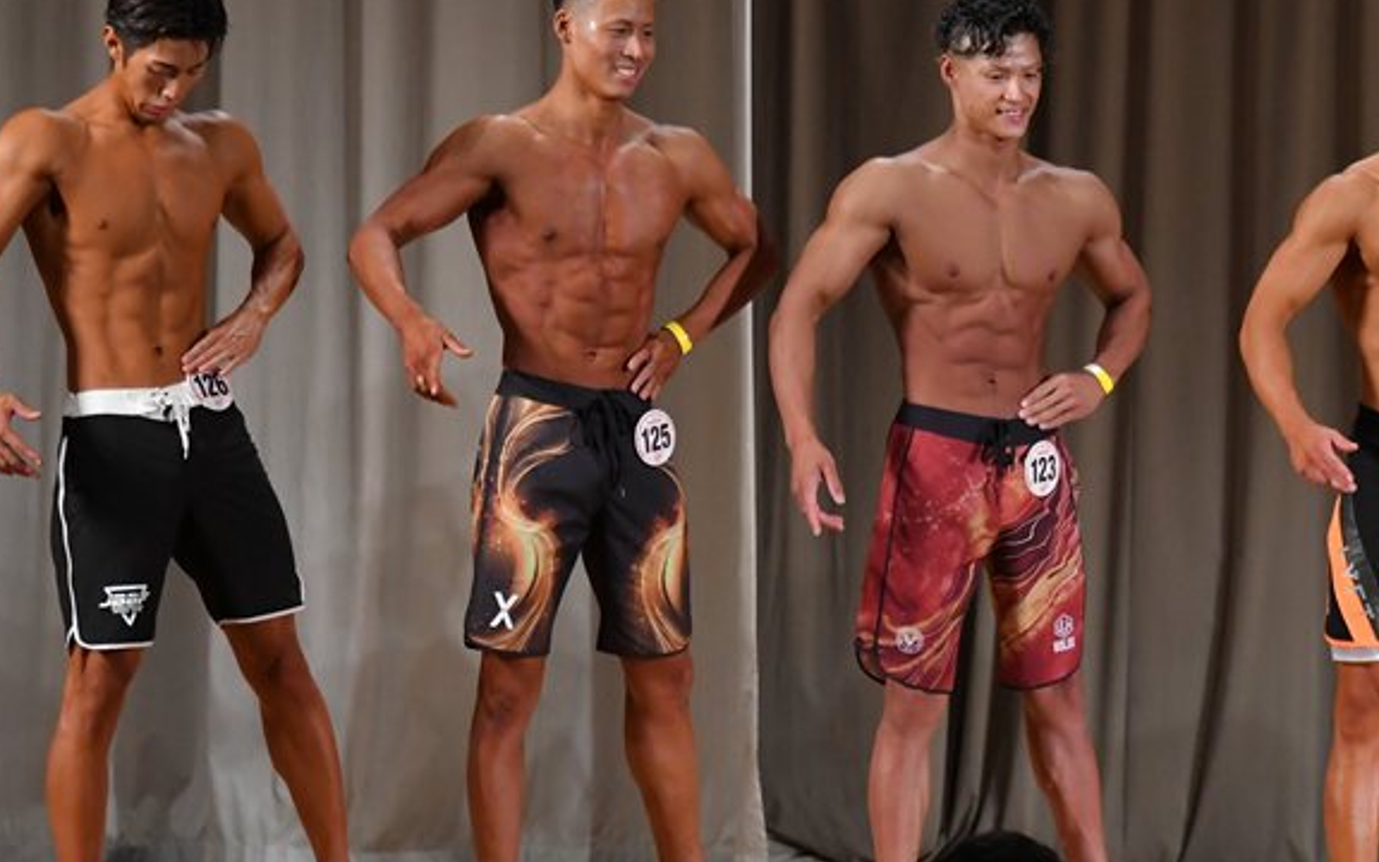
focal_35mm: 277
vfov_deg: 4.7
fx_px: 10410
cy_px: 486
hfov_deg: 7.6
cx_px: 624
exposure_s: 1/400
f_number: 5.6
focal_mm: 135
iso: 3200
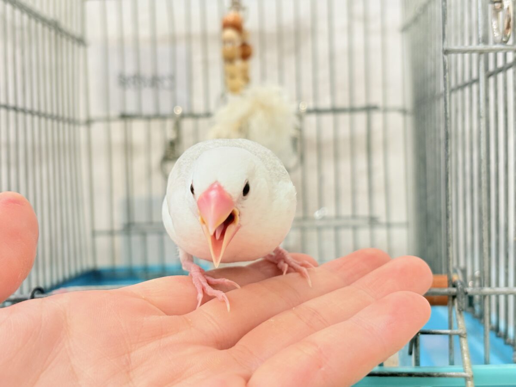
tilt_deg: -1.5
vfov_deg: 28.0
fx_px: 775
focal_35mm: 52
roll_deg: +2.3
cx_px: 258
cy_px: 194
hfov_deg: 36.8
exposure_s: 1/60
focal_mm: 5.96
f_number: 1.6
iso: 64
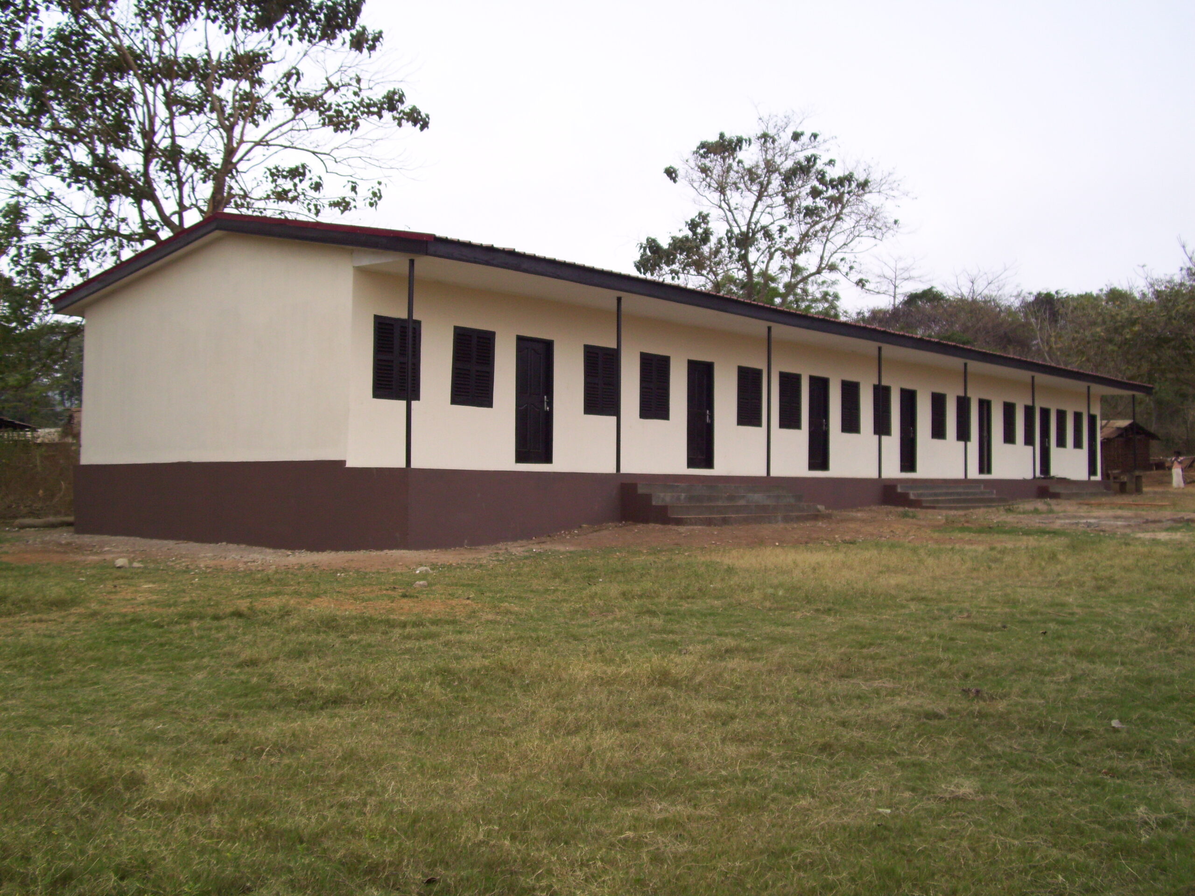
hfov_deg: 46.8
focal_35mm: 40
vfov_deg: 36.0
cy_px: 448
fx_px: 1381
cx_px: 598
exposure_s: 1/320
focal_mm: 7.1
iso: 80
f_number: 3.4
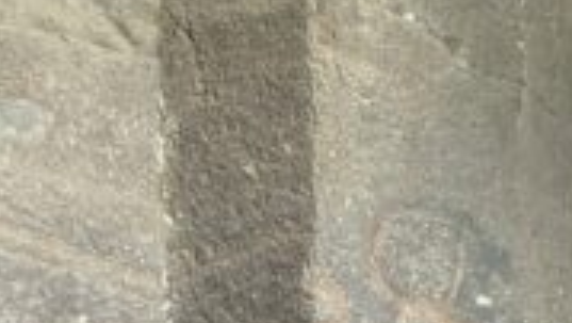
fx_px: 2277
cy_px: 273
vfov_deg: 8.1
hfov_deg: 13.2
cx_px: 962
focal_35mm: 150
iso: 100
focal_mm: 6.81
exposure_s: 1/66.6
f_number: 1.85
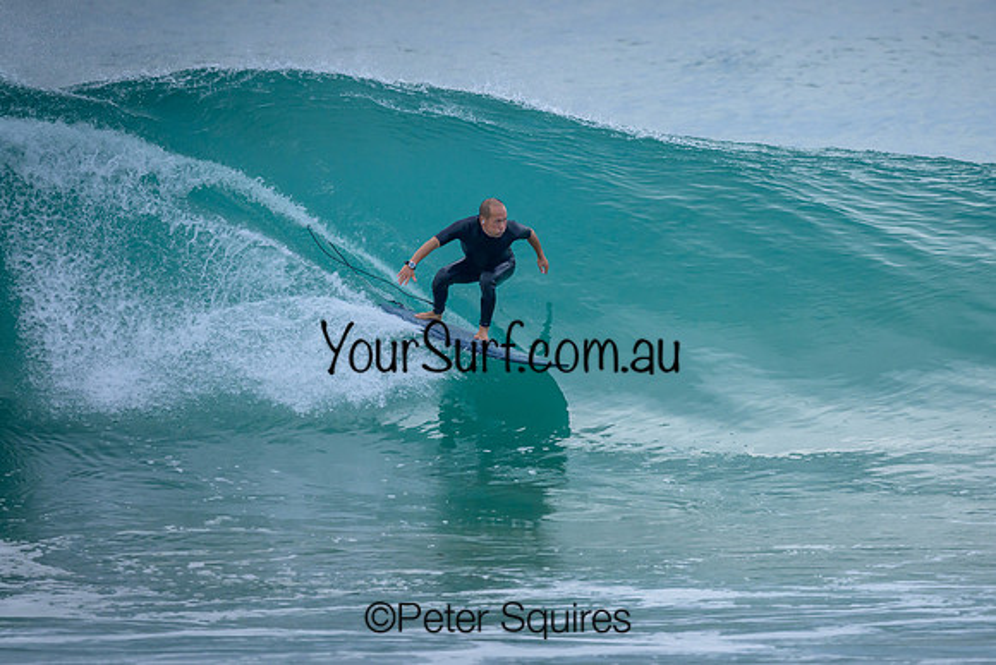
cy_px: 282
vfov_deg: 1.4
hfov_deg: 2.1
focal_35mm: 982
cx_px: 611
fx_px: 27179
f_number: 6.3
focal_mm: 800
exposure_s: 1/2000
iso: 1250
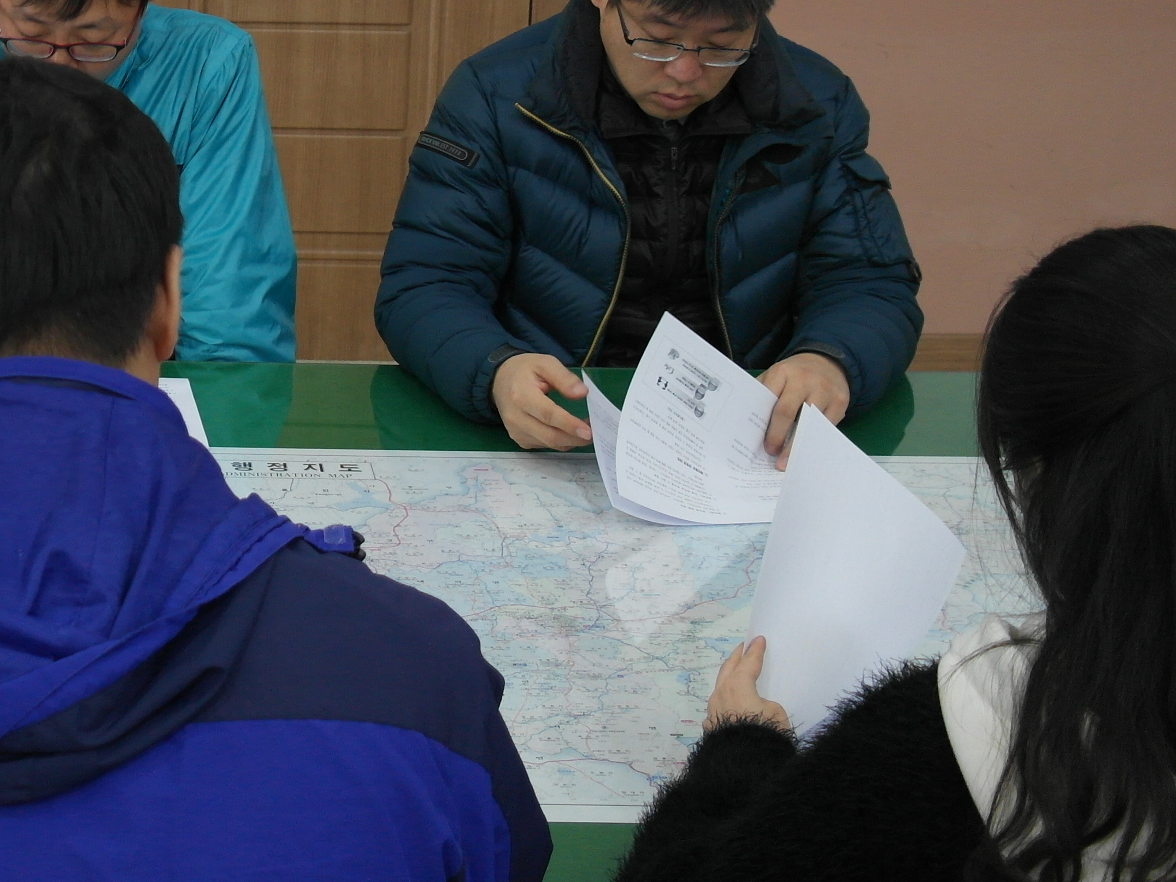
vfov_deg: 21.7
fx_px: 2242
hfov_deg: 27.2
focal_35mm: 66
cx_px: -84
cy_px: 76
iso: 400
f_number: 3.5
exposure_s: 1/40
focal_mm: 18
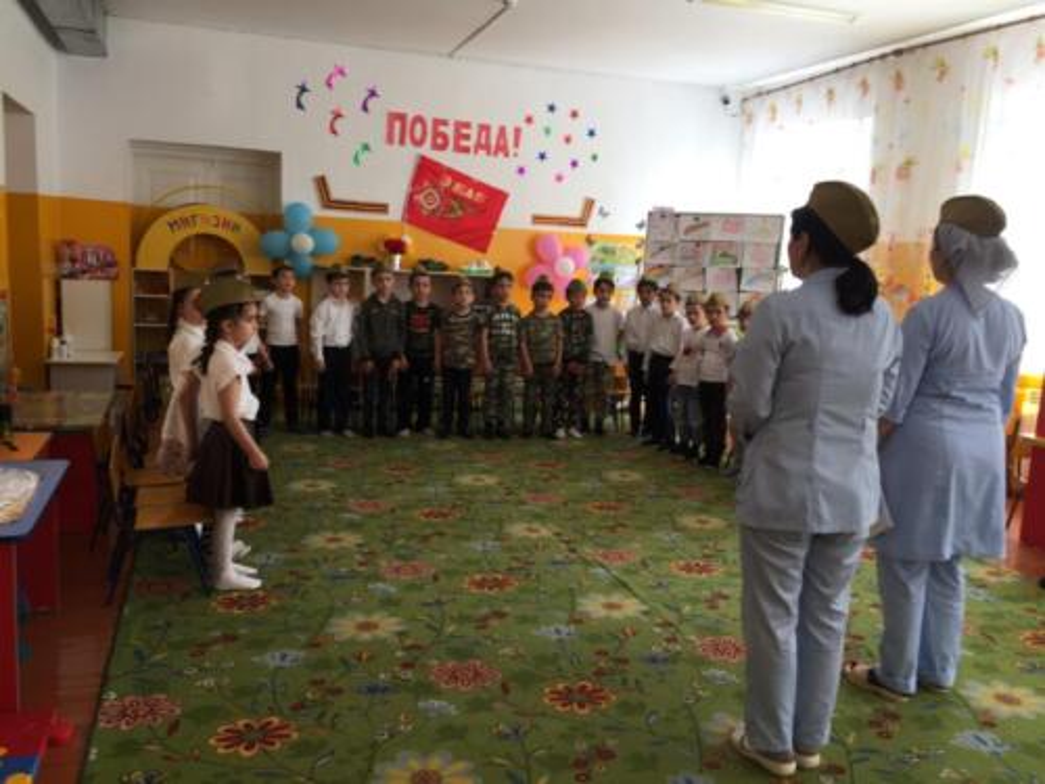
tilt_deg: -8.9
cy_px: 392
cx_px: 522
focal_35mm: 29
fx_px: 875
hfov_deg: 61.7
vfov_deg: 48.2
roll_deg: -2.4
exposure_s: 1/50
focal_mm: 4.15
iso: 32
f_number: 2.2
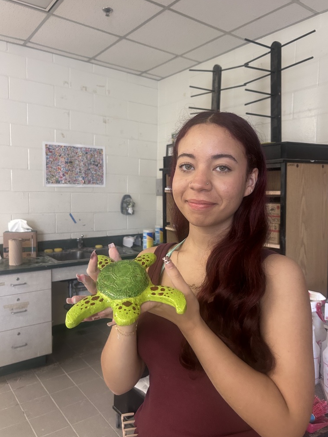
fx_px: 341
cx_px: 168
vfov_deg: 65.3
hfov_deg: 51.4
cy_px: 218
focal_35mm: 27
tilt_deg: -4.6
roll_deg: -1.7
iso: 250
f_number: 1.5
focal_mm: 5.7
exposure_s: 1/60
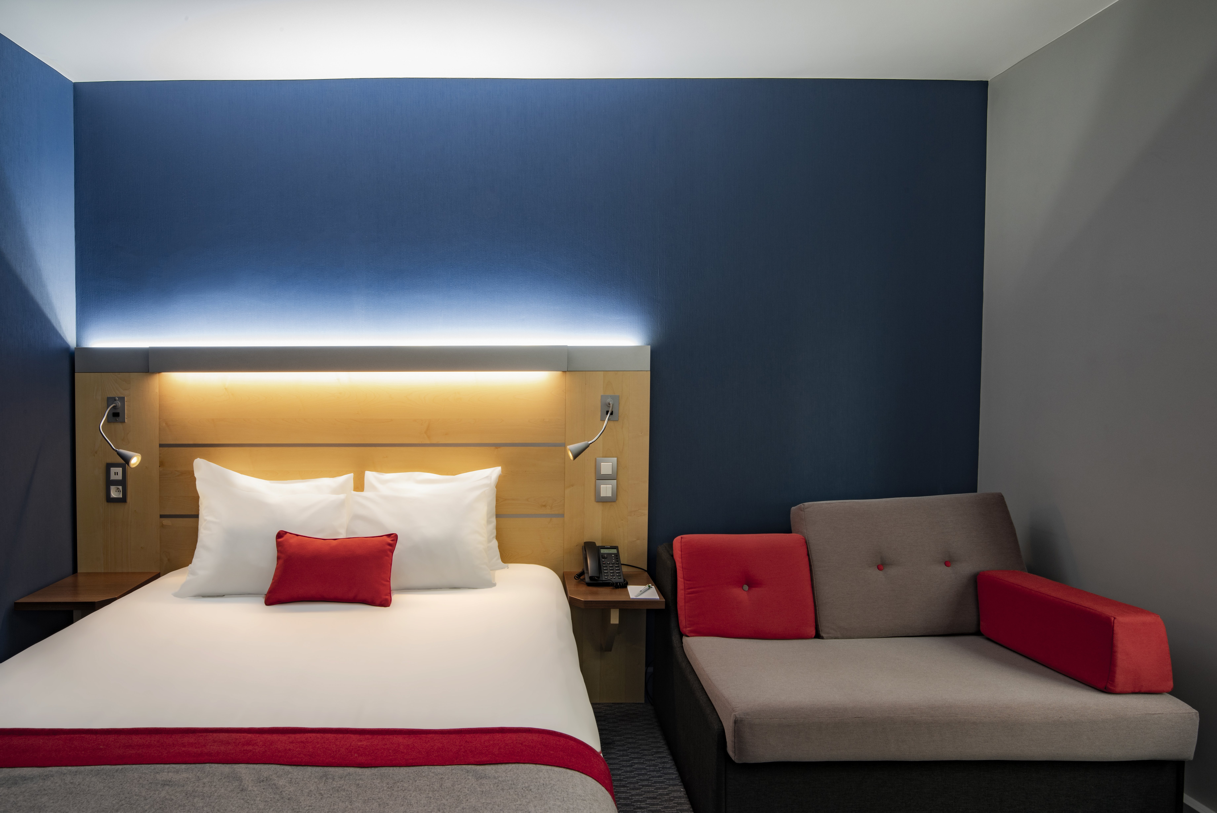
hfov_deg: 90.0
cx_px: 608
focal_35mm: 18
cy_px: 406
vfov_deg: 67.4
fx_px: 609
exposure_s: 1.3
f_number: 22
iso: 200
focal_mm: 18
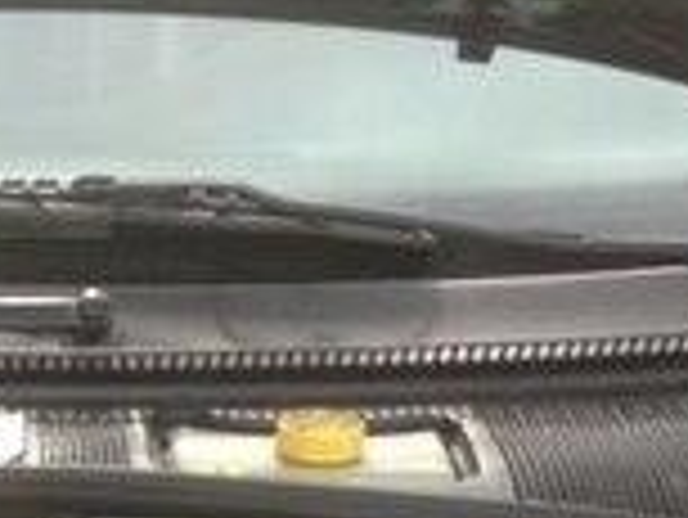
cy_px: 984
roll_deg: -0.6
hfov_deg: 13.6
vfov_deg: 9.8
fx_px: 2824
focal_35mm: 142
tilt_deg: -30.3
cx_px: -63
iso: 50
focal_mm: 4.12
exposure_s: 1/313
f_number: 2.4
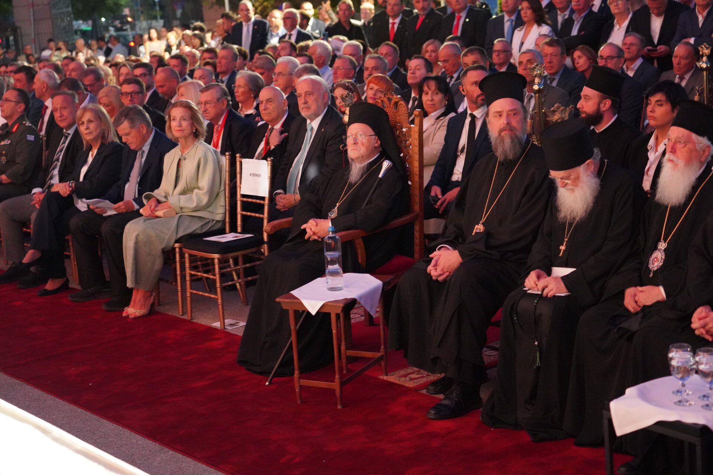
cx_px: 356
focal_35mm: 67
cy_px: 238
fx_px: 1327
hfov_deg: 30.1
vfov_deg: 20.3
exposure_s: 1/100
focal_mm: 67
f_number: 4
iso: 12800
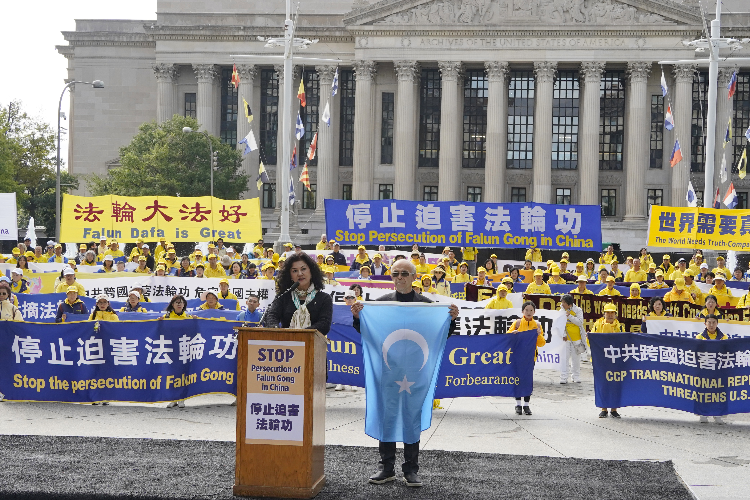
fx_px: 1250
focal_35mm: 60
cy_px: 250
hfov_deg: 33.4
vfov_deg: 22.6
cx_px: 375
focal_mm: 40
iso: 640
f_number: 10
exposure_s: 1/400
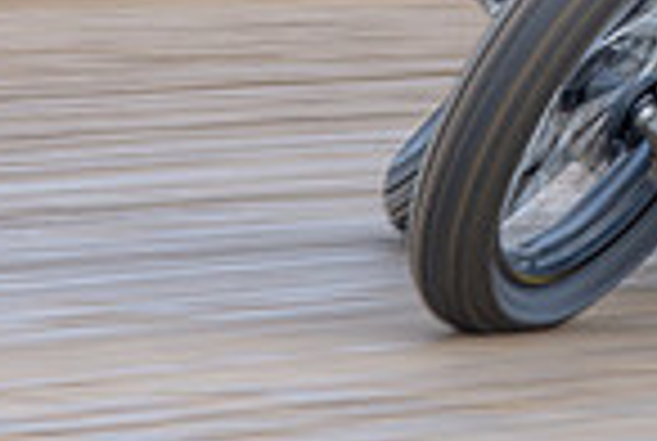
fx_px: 24468
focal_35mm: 1338
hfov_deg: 1.5
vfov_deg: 1.0
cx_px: 1062
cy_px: -360
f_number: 4
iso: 400
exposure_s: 1/160
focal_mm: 185
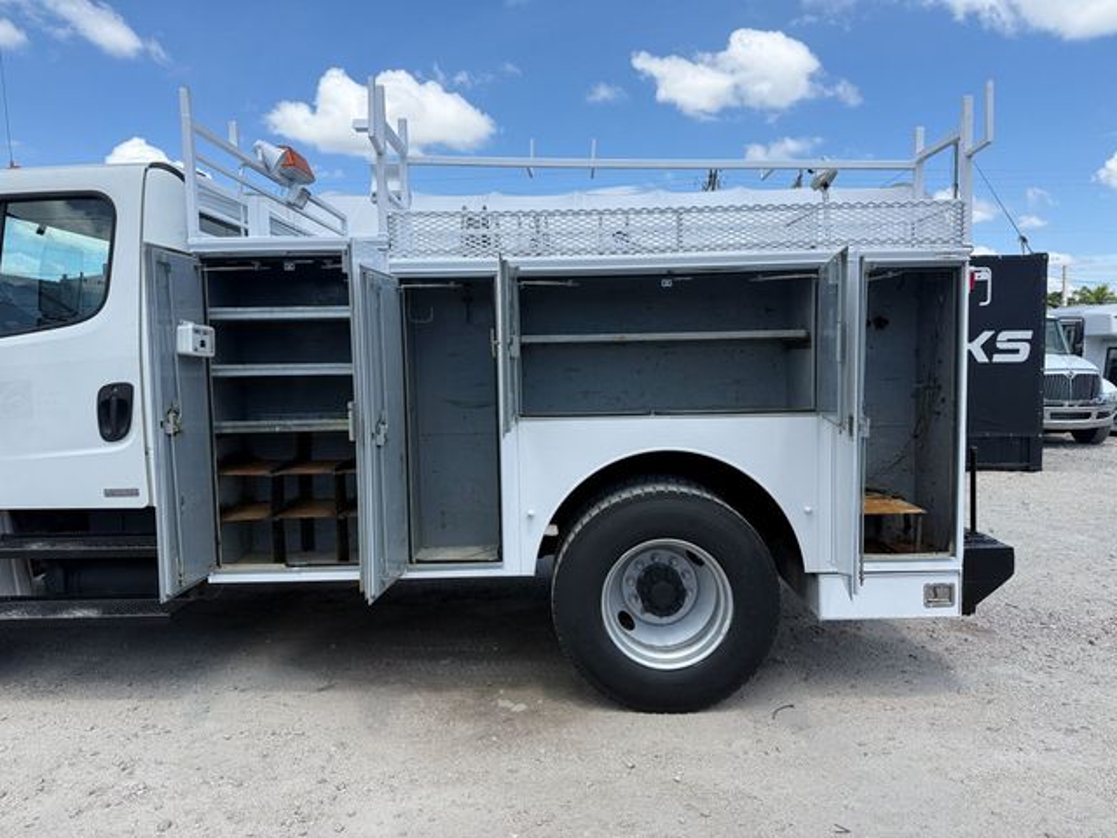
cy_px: 419
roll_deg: +1.1
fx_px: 774
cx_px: 558
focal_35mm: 24
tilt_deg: -0.2
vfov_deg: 56.8
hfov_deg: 71.6
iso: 80
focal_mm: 6.76
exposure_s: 1/3021
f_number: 1.78
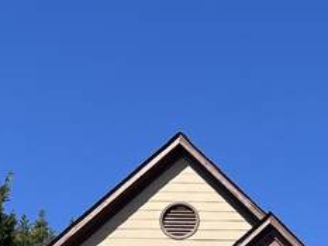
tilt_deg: +14.9
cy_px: 337
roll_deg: +2.9
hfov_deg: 13.3
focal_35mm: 143
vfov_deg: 10.1
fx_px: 1356
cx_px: 431
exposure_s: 1/3623
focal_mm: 5.1
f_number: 1.6
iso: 50
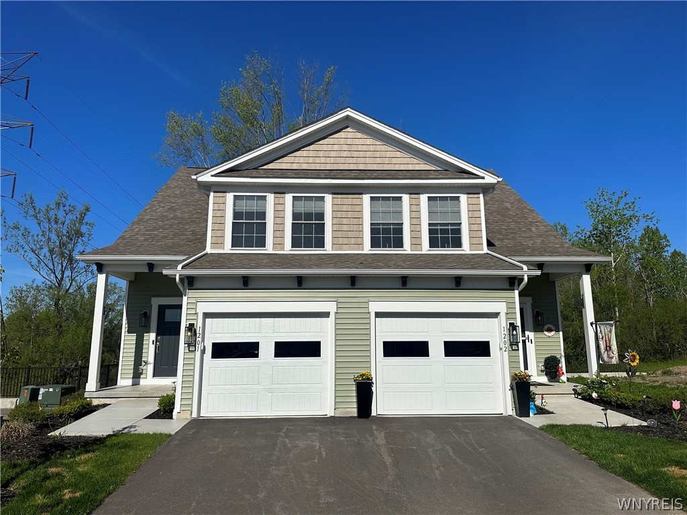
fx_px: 476
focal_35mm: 24
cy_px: 258
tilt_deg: +10.2
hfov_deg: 71.6
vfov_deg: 56.8
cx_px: 344
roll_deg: +0.4
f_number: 1.78
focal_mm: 6.86
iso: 80
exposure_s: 1/13699
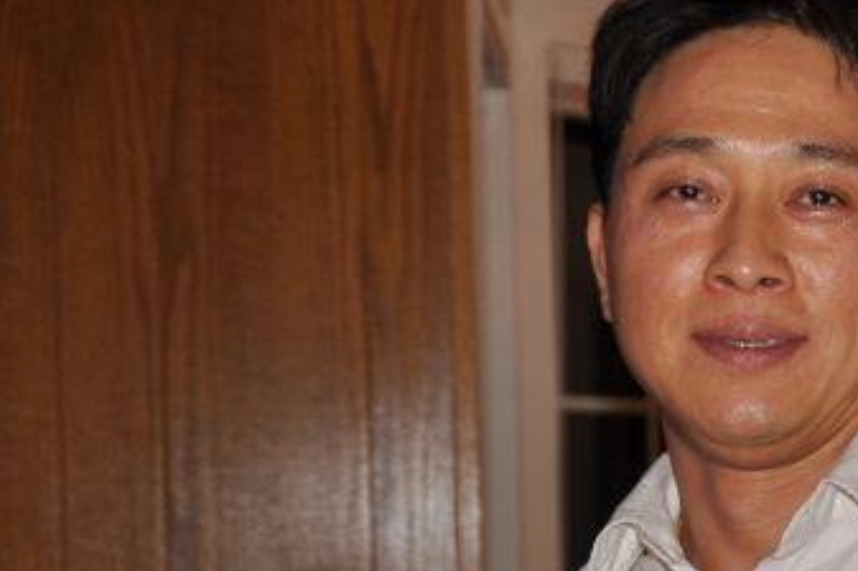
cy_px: 491
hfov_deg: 18.0
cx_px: 868
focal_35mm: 111
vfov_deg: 12.2
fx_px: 2643
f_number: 4.2
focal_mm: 32
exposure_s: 1/60
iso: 200
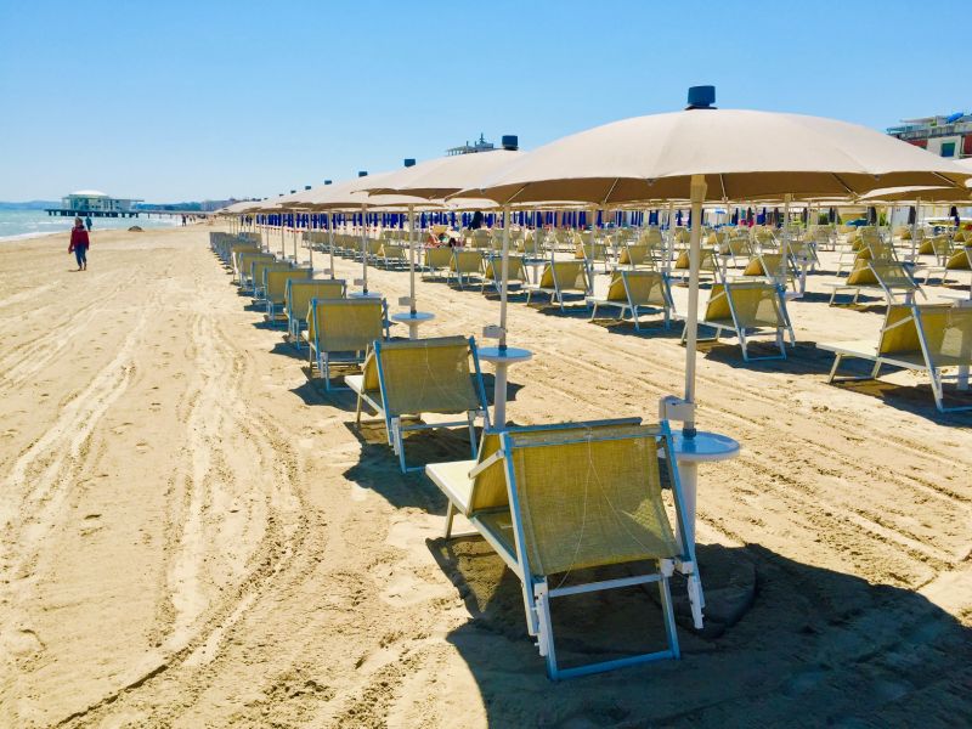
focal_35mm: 29
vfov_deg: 48.2
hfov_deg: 61.7
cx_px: 486
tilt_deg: -8.9
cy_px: 364
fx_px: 814
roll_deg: -1.7
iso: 32
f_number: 2.2
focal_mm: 4.15
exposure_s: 1/2825
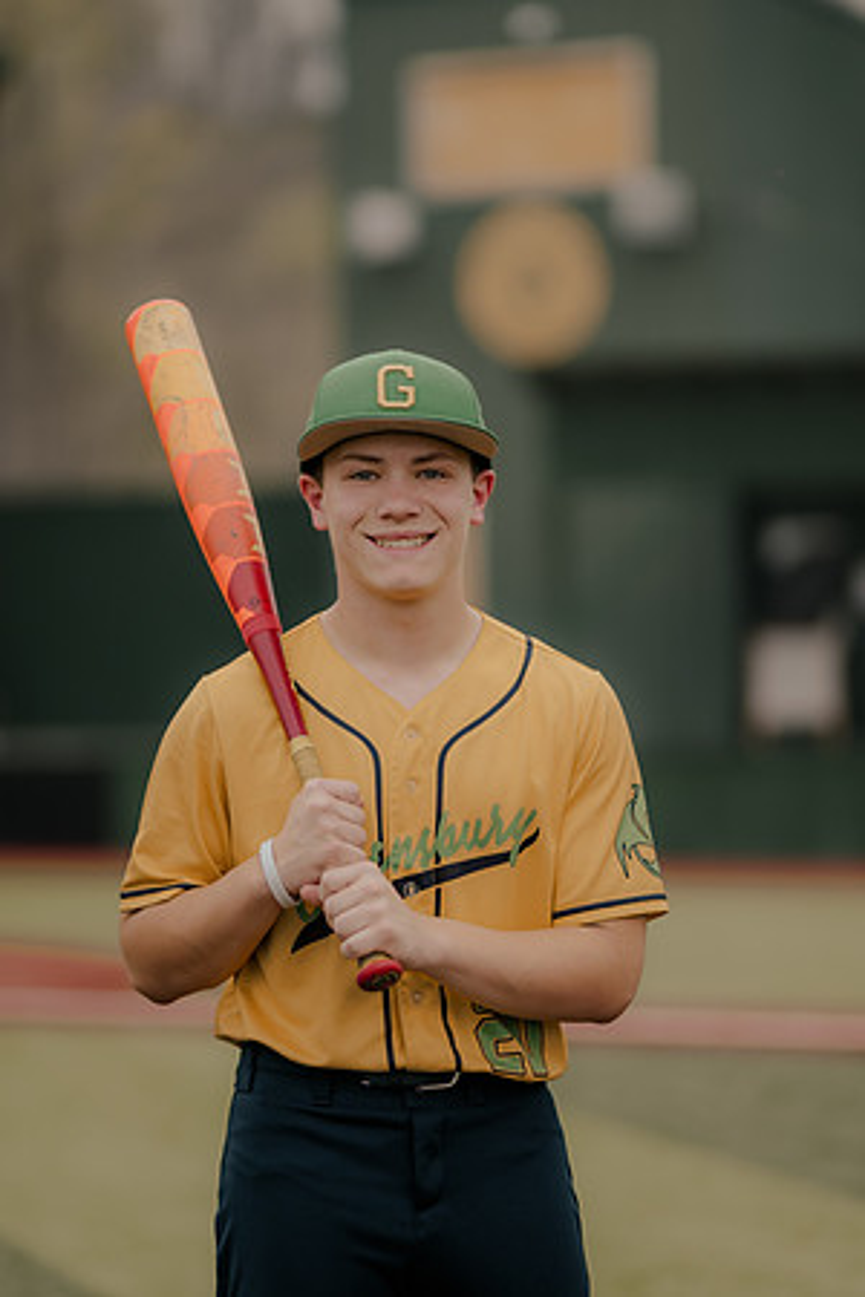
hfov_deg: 10.8
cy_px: 648
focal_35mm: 127
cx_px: 432
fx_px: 4577
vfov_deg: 16.1
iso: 125
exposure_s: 1/1600
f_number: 1.4
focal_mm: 85
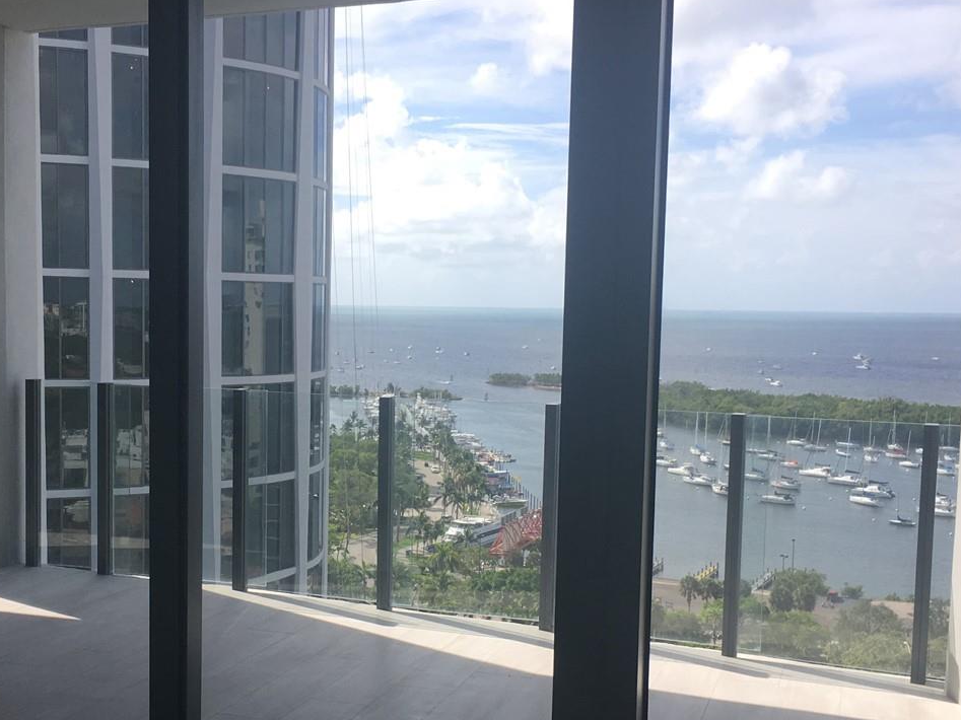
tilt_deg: -5.1
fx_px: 1360
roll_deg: -0.4
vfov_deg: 29.6
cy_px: 436
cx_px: 375
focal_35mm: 49
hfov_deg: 38.7
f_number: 2.2
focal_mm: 4.15
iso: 25
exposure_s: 1/377
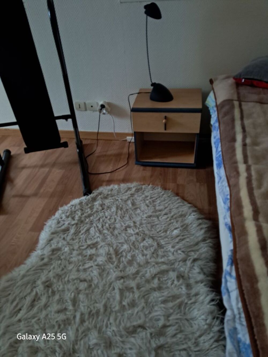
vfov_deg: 65.3
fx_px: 279
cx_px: 134
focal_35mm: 27
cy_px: 178
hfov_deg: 51.4
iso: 640
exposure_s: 1/50
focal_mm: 4
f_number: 1.8
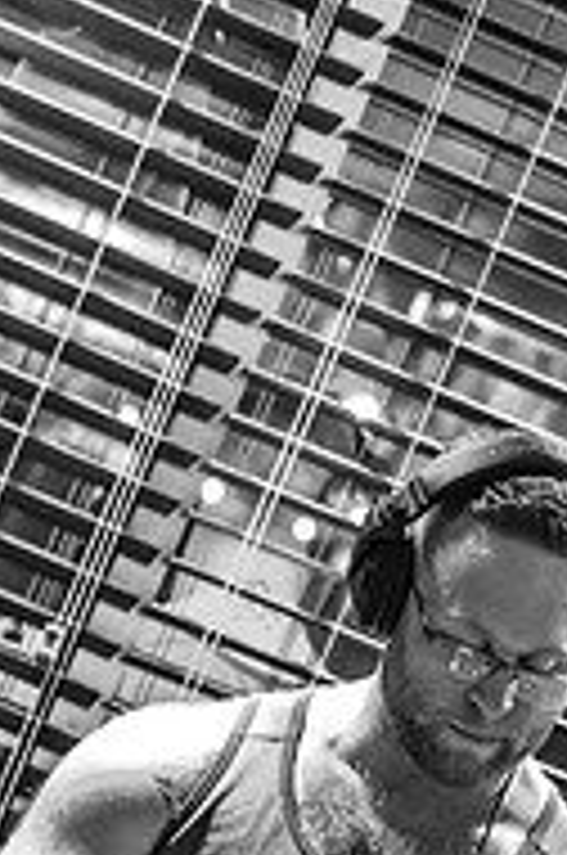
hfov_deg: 4.7
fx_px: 6923
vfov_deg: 7.0
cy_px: 932
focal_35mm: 292
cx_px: 315
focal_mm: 82
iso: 12800
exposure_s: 1/30
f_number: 4.8
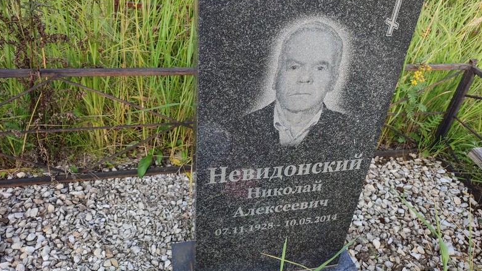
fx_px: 358
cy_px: 98
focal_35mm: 28
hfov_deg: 67.9
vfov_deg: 41.2
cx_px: 246
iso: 61
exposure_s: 1/100
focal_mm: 6.04
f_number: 1.9
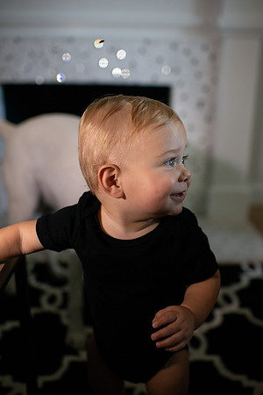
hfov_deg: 37.9
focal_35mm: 35
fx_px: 384
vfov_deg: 54.4
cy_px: 198
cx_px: 132
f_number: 2
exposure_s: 1/1250
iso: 640
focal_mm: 35
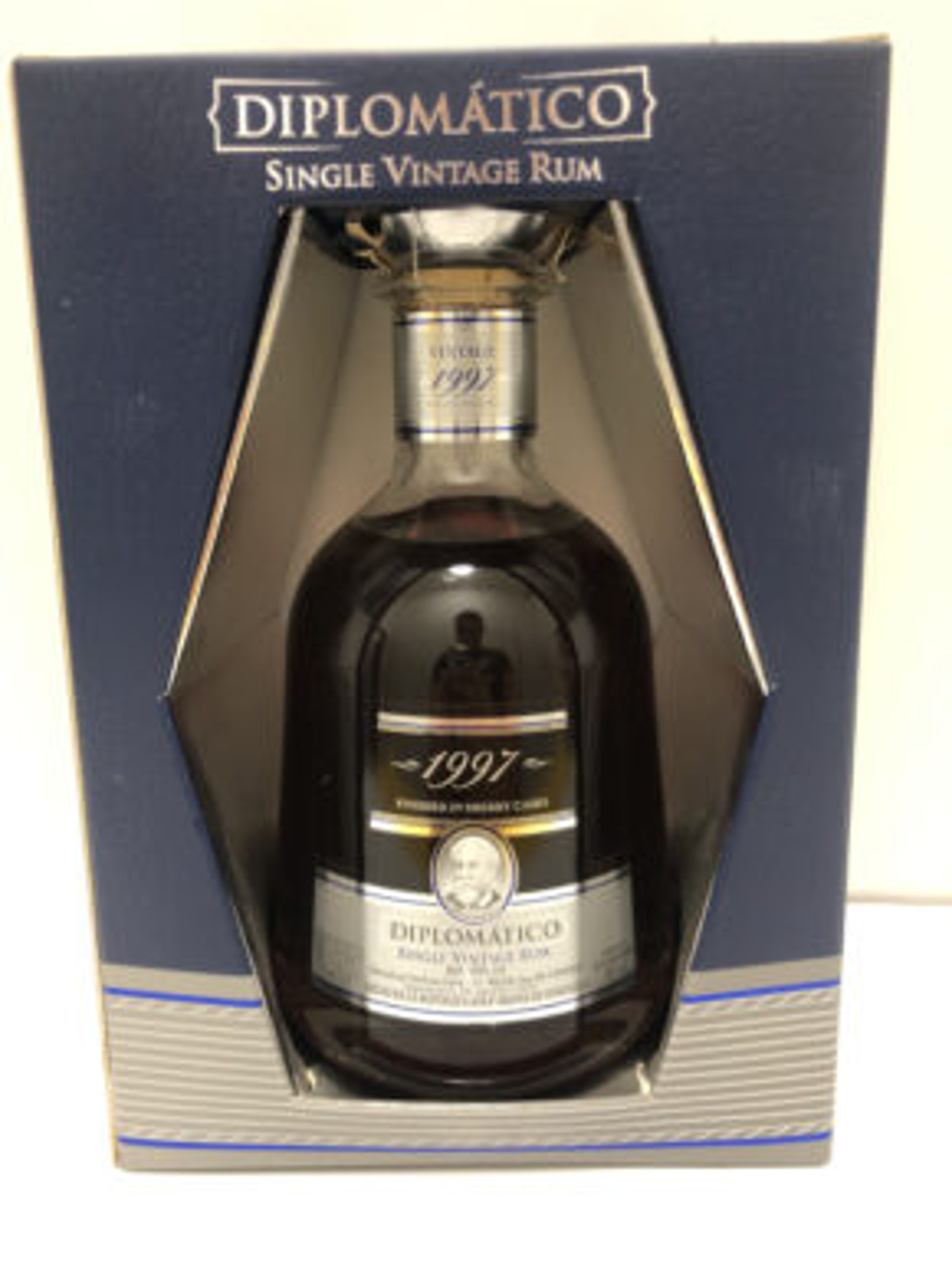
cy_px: 617
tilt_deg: -14.3
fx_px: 1062
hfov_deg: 48.3
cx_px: 463
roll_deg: -0.2
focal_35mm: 29
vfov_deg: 61.6
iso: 80
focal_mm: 4
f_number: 1.8
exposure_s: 1/15
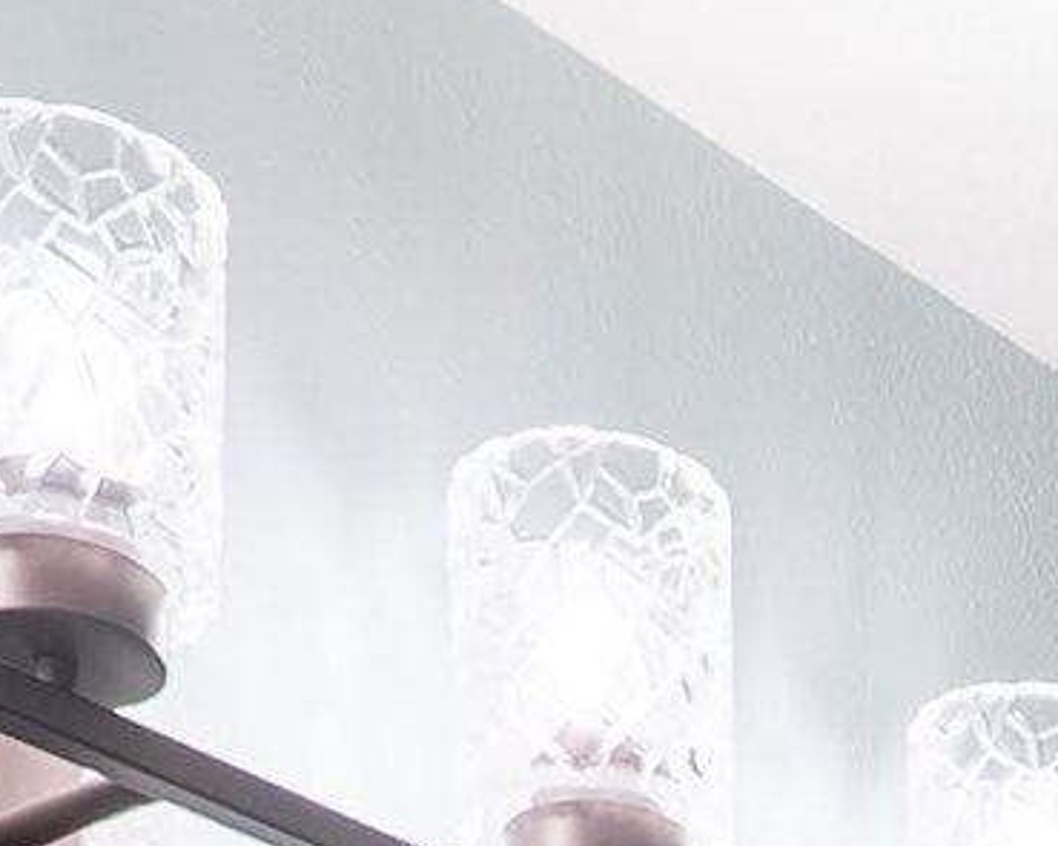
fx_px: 3913
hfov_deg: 14.4
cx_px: 1563
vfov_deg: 9.4
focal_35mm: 125
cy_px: 2610
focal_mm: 16
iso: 400
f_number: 8
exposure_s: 1/400
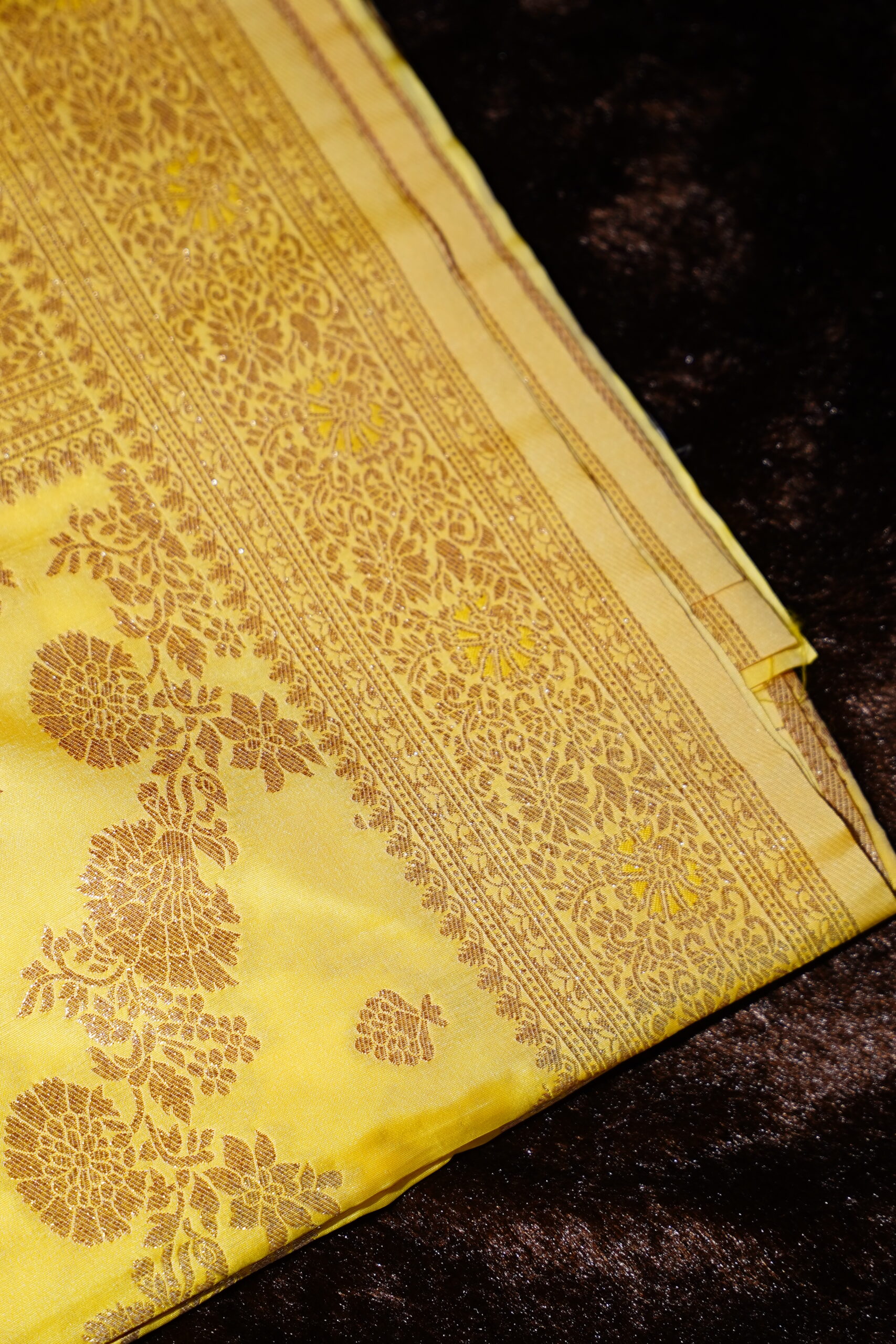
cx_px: 448
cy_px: 672
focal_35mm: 105
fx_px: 3919
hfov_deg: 13.0
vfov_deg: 19.5
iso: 250
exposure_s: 1/200
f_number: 2.8
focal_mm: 70
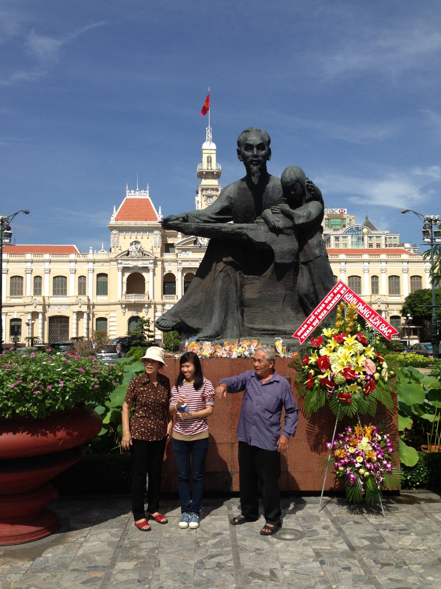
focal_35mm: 33
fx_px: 561
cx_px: 220
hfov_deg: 42.9
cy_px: 294
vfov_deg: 55.4
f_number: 2.4
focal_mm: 4.12
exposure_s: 1/2584
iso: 50
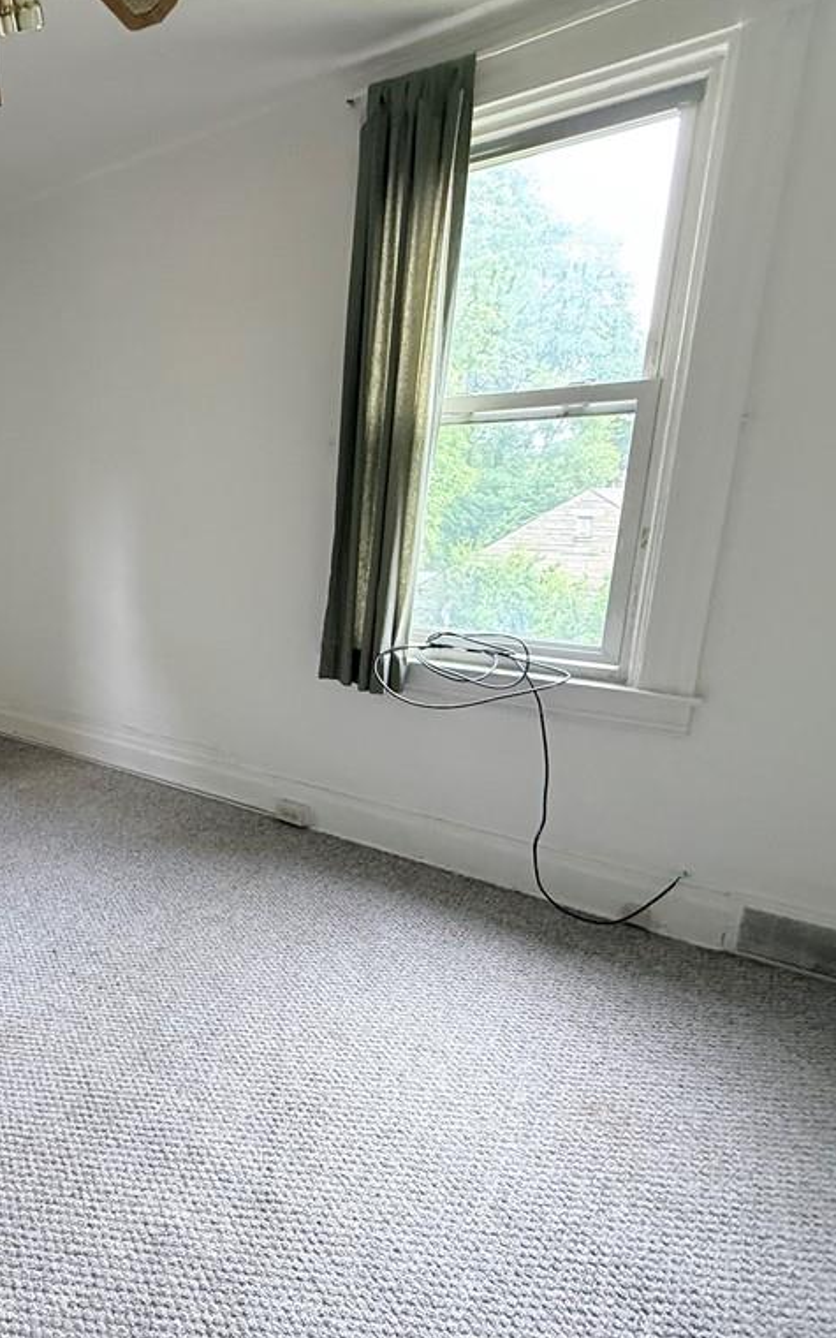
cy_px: 665
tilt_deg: -13.5
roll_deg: +0.4
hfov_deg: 54.3
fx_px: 729
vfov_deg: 85.1
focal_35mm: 20
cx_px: 132
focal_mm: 2.22
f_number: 2.2
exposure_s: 1/60
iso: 640
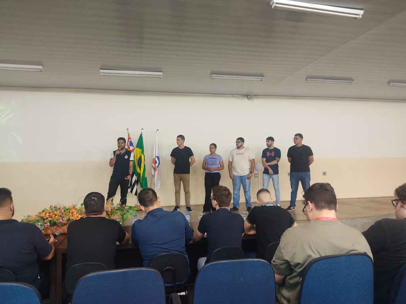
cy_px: 152
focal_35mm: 26
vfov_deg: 53.1
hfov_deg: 67.3
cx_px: 203
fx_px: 305
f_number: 1.79
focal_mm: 4.74
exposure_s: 1/30
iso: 1339
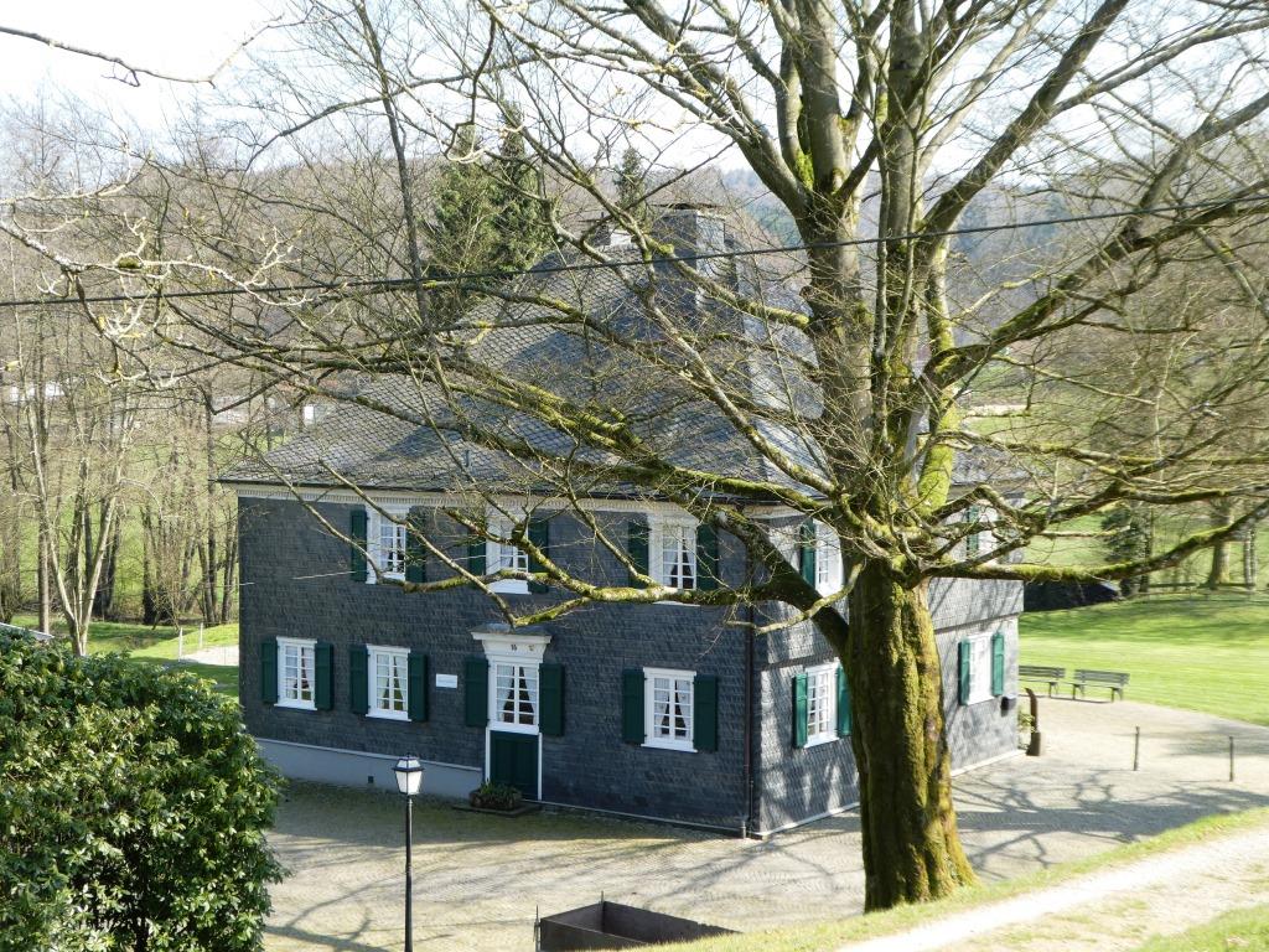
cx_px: 634
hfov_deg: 35.5
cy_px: 476
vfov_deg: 27.0
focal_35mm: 54
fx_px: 1980
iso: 80
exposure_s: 1/125
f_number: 4.1
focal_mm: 9.6
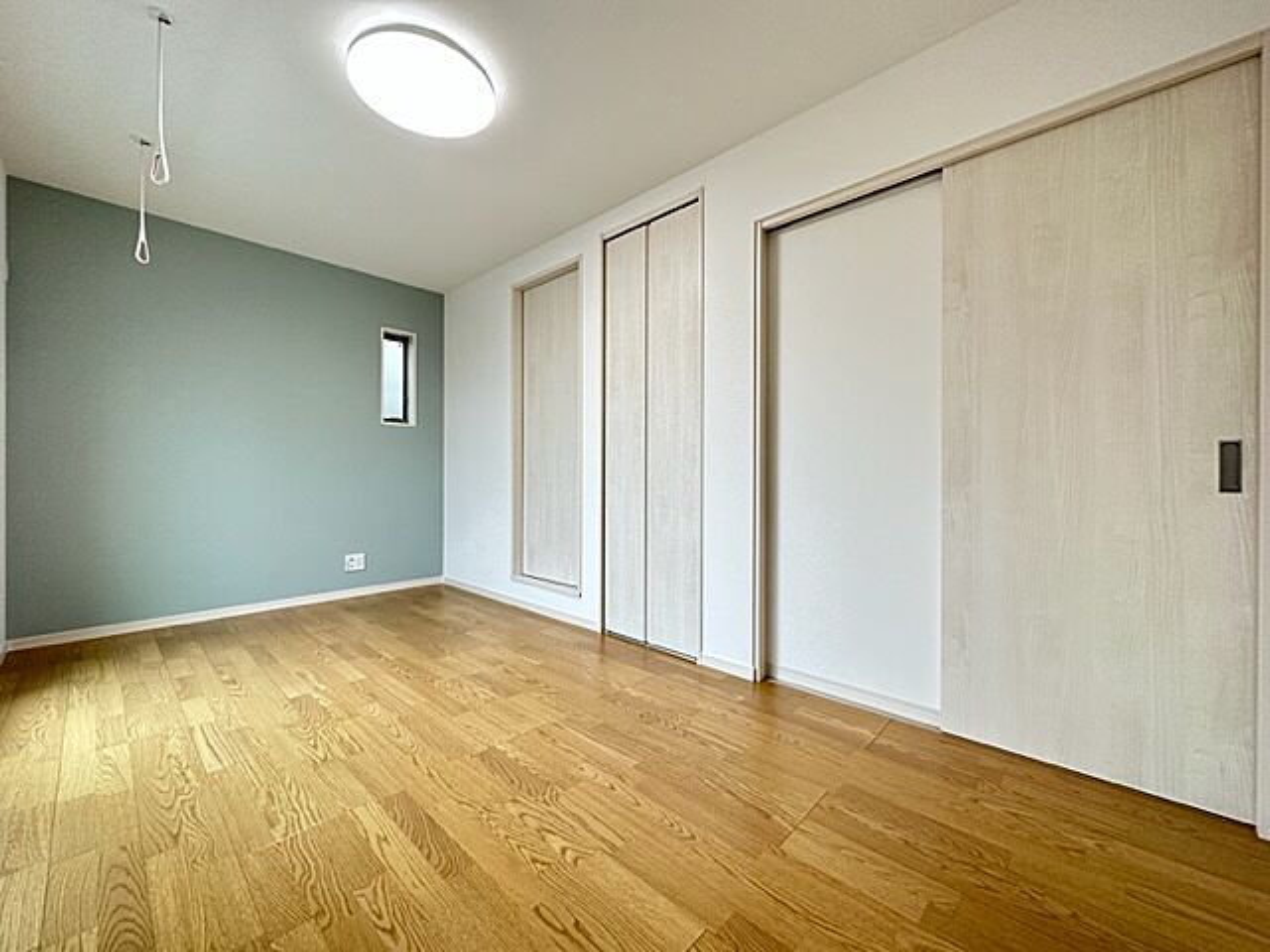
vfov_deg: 85.7
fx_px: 514
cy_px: 476
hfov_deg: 102.1
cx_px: 635
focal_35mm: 14
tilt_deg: -1.1
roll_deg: -0.3
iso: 250
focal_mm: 2.22
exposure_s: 1/100
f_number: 2.2
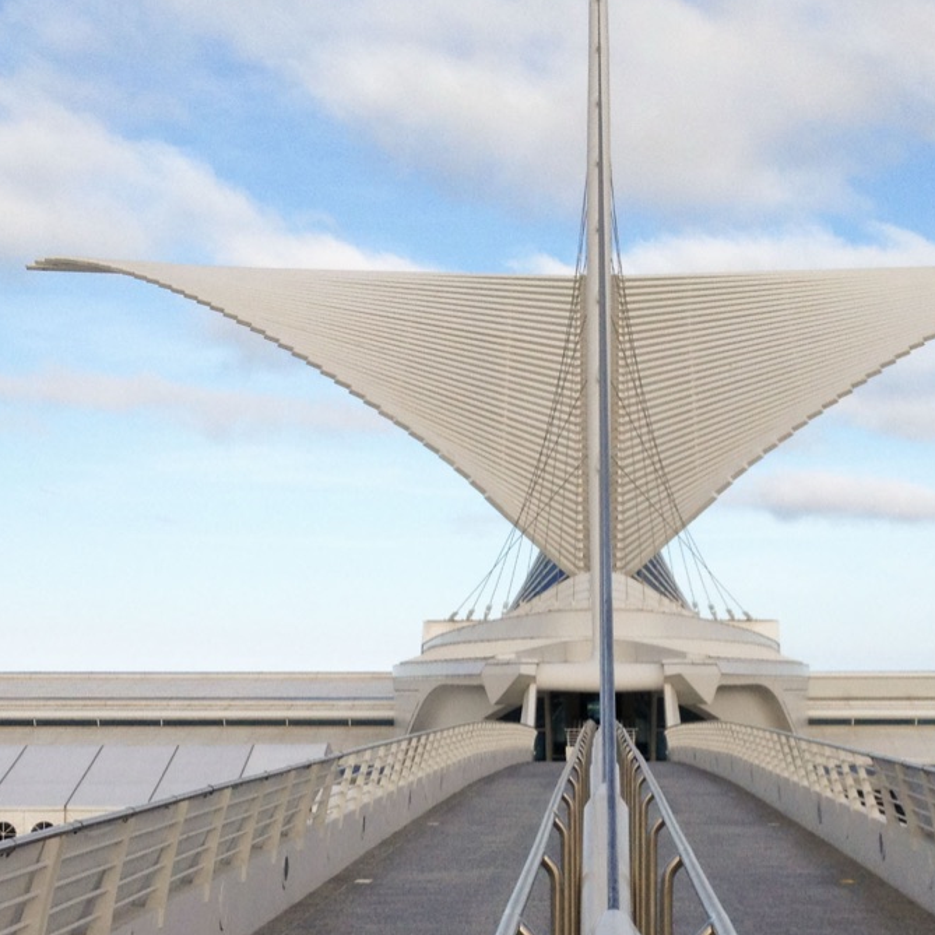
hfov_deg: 23.3
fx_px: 2261
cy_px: 711
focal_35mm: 74
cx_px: 597
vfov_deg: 23.1
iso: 64
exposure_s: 1/1700
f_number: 2.4
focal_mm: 4.28
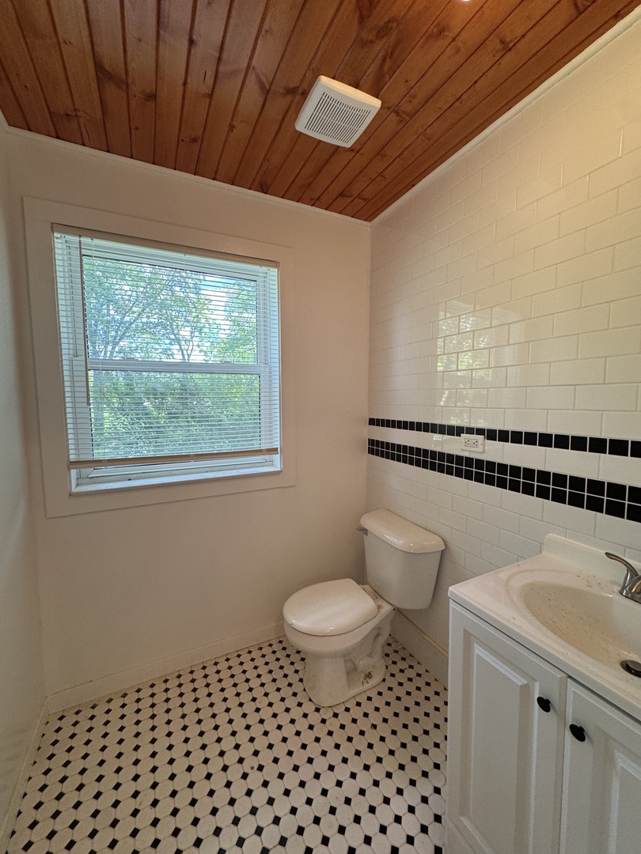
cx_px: 320
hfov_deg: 85.7
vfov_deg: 102.1
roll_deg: +0.3
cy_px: 427
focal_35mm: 14
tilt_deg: -5.6
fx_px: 346
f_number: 2.2
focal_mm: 2.22
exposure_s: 1/120
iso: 125
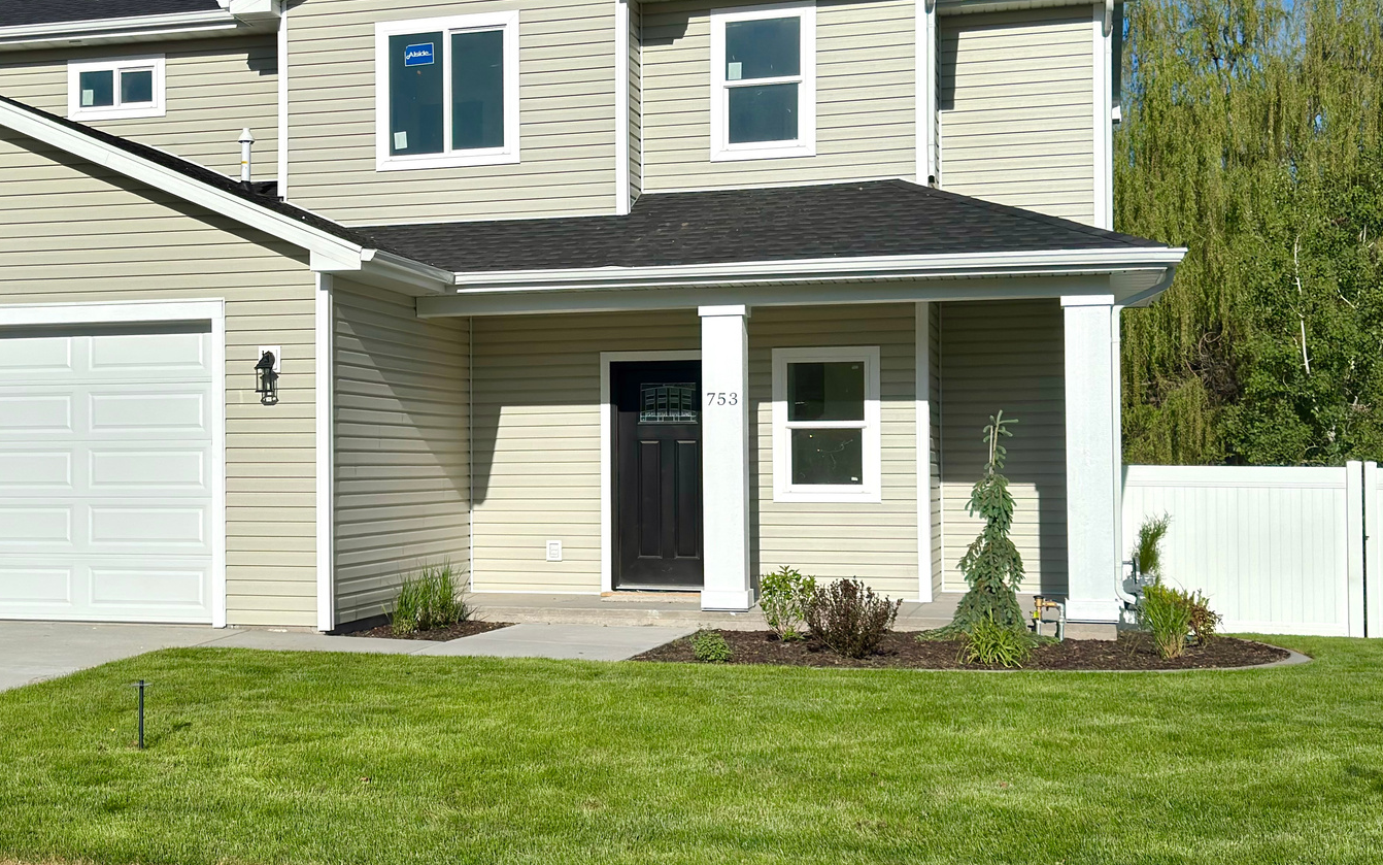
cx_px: 348
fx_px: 2073
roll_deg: +0.5
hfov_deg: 36.1
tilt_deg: +0.9
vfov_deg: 23.6
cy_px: 400
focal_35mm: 55
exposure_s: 1/15385
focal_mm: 6.76
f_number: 1.78
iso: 100
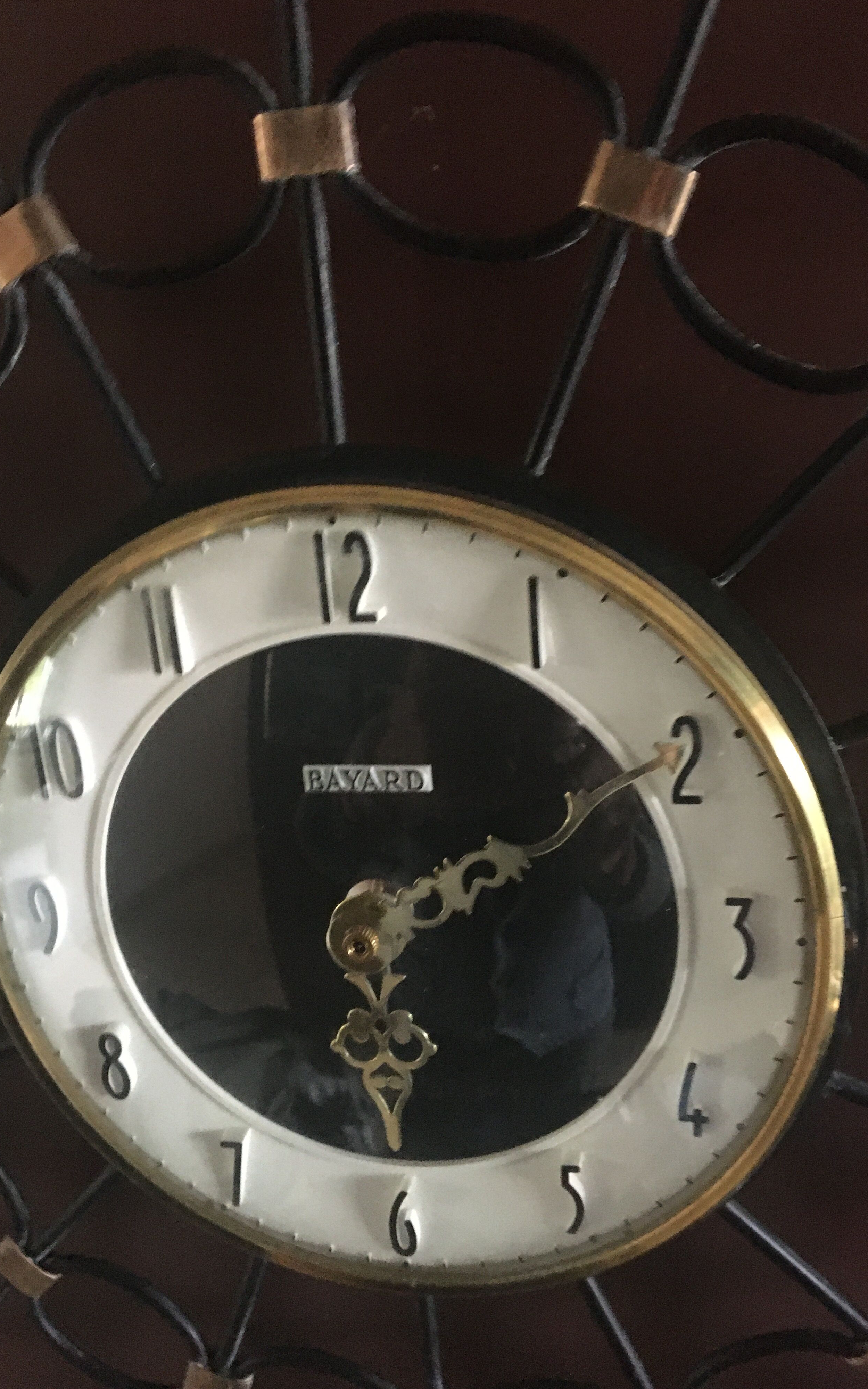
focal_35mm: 31
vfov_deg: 61.2
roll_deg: +1.4
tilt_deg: -13.7
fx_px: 1173
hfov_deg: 40.6
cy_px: 693
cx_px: 443
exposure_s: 1/17
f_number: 2.2
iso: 320
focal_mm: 4.15
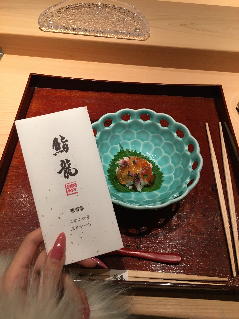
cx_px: 120
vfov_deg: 61.7
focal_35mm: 29
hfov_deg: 48.2
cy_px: 160
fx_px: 267
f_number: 2.2
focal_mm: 4.15
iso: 64
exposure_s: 1/30
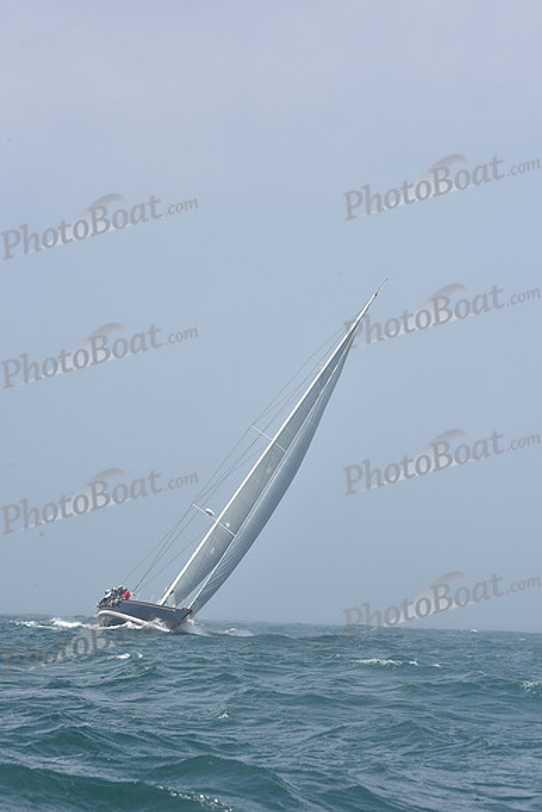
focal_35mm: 100
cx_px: 271
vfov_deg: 20.4
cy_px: 406
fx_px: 2257
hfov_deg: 13.7
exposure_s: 1/800
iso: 320
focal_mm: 100
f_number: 11
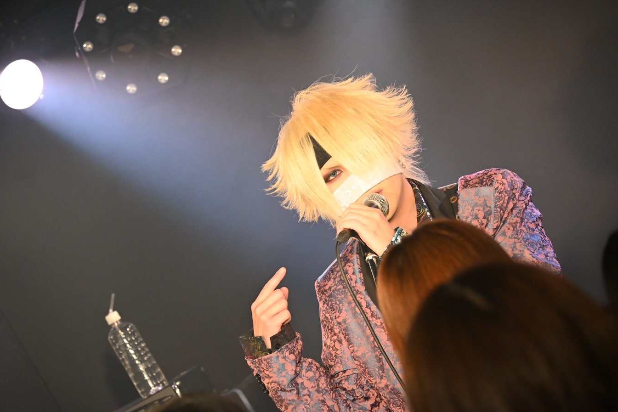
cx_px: 312
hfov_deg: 11.5
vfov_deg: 7.7
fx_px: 3082
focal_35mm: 180
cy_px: 208
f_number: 5
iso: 3200
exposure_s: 1/125
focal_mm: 115
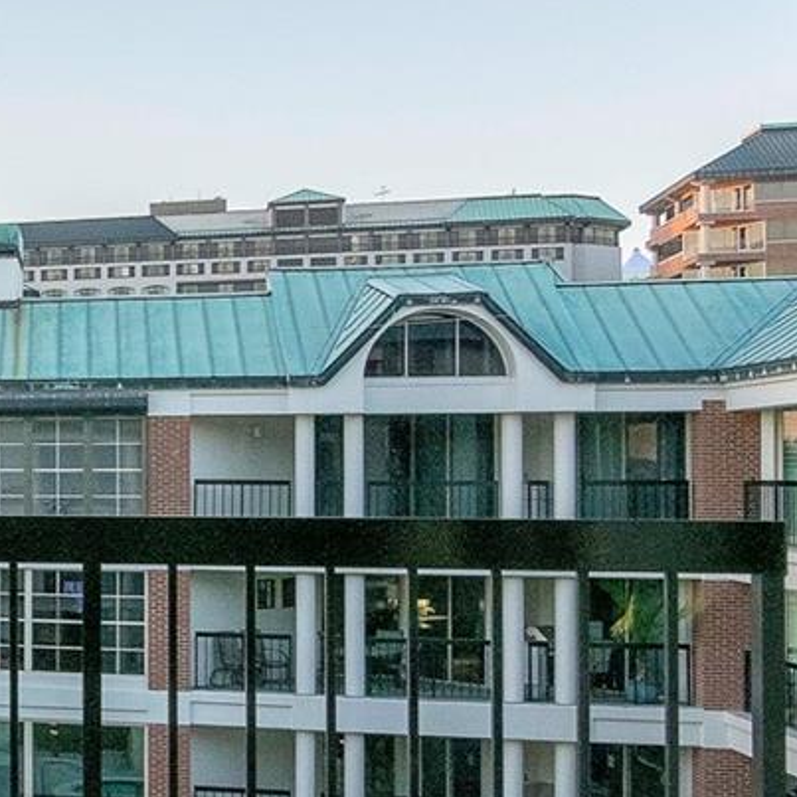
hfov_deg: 24.1
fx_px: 1451
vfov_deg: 30.7
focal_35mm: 56
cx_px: -403
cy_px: 463
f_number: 14
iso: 640
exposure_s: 1/200
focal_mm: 11
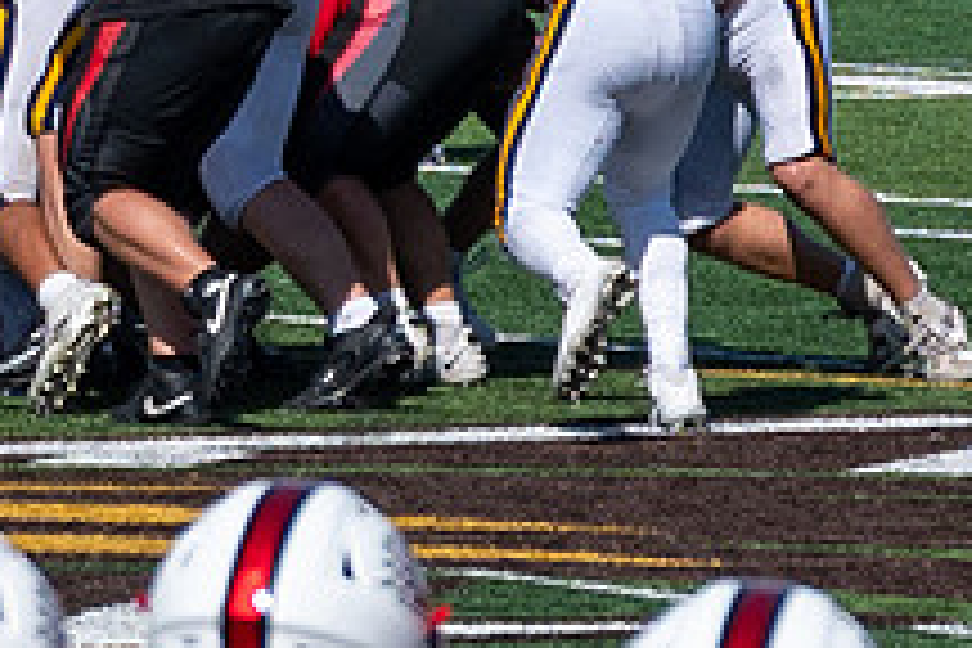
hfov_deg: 2.1
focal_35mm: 997
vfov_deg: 1.4
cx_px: -362
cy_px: -627
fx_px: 26917
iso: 100
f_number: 2.8
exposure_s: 1/3200
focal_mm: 70
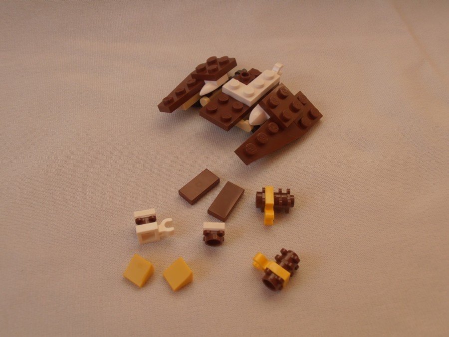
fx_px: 480
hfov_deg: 50.1
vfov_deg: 38.7
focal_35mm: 37
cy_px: 168
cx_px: 224
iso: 80
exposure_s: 1/100
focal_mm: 6.61
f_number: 3.9
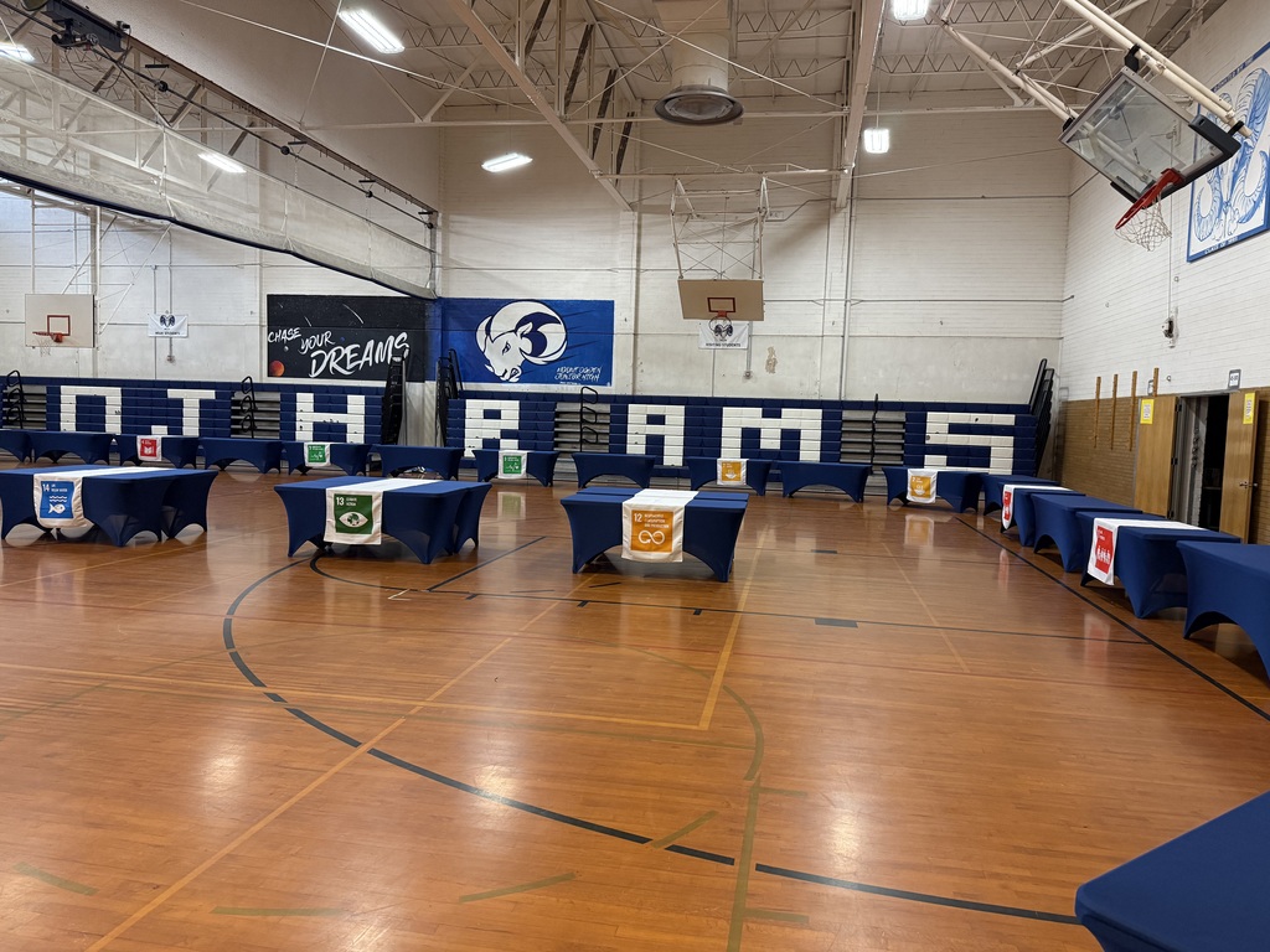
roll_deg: -1.7
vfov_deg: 56.8
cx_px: 635
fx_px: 881
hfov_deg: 71.6
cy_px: 476
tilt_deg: -4.4
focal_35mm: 24
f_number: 1.78
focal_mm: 6.76
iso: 320
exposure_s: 1/64
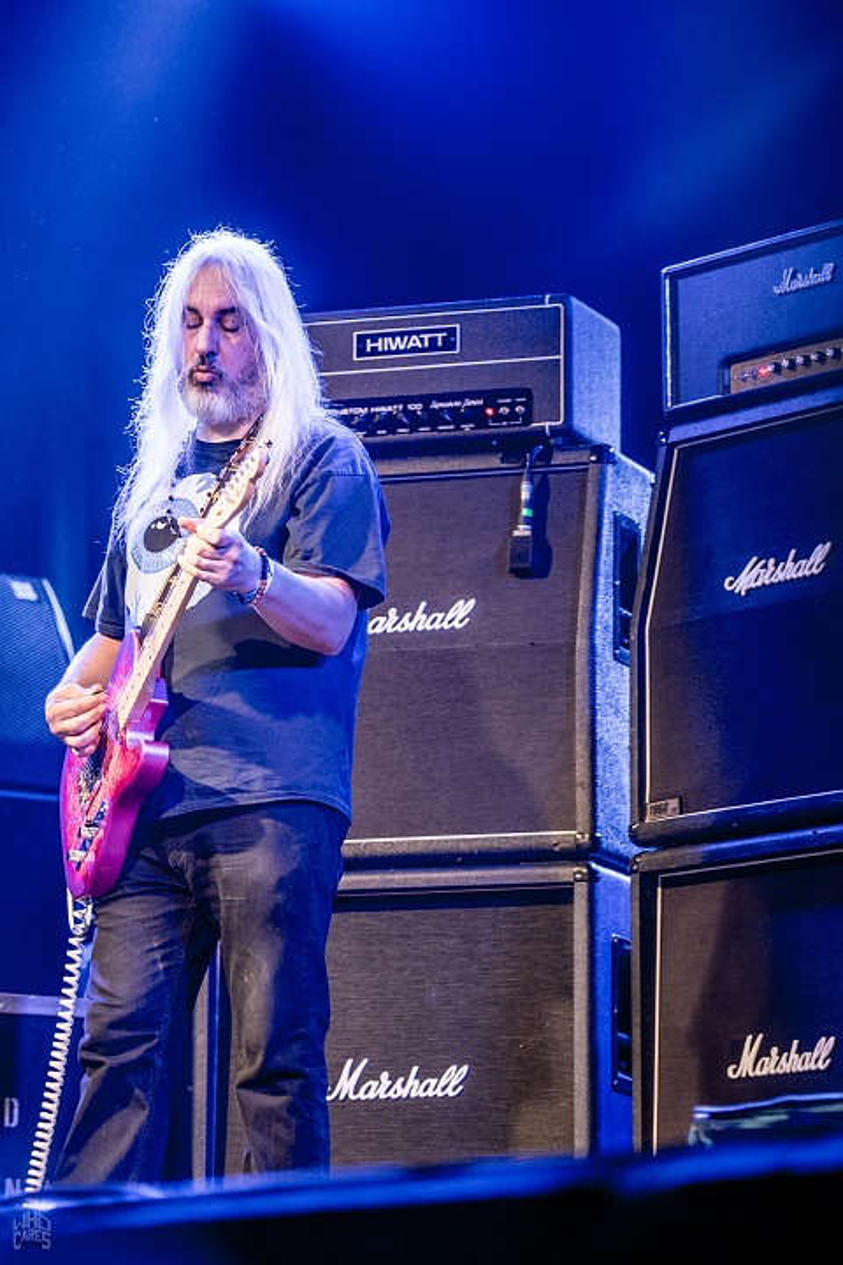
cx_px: 422
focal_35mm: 158
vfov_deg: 13.0
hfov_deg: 8.7
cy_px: 632
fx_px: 5532
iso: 800
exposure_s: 1/100
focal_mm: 105
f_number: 2.8
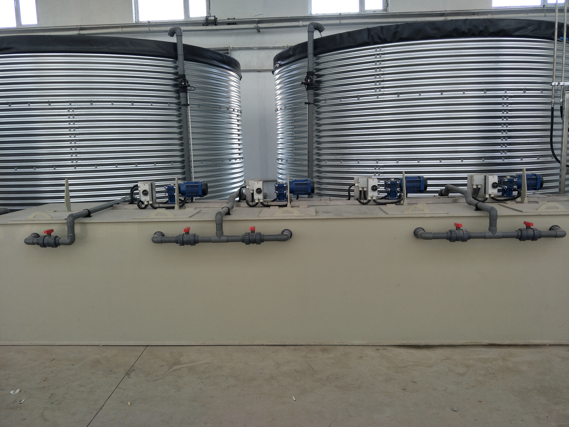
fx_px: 394
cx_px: 284
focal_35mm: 24
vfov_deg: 56.8
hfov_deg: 71.6
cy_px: 214
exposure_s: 1/100
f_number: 1.7
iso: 50
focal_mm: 4.1
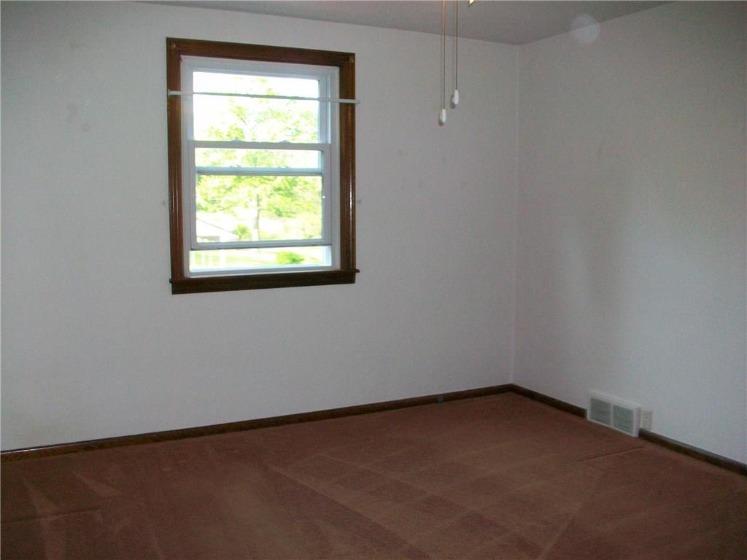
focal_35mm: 32
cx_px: 374
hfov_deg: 56.8
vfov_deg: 44.2
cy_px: 280
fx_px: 691
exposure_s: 1/60
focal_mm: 5.7
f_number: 2.8
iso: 120
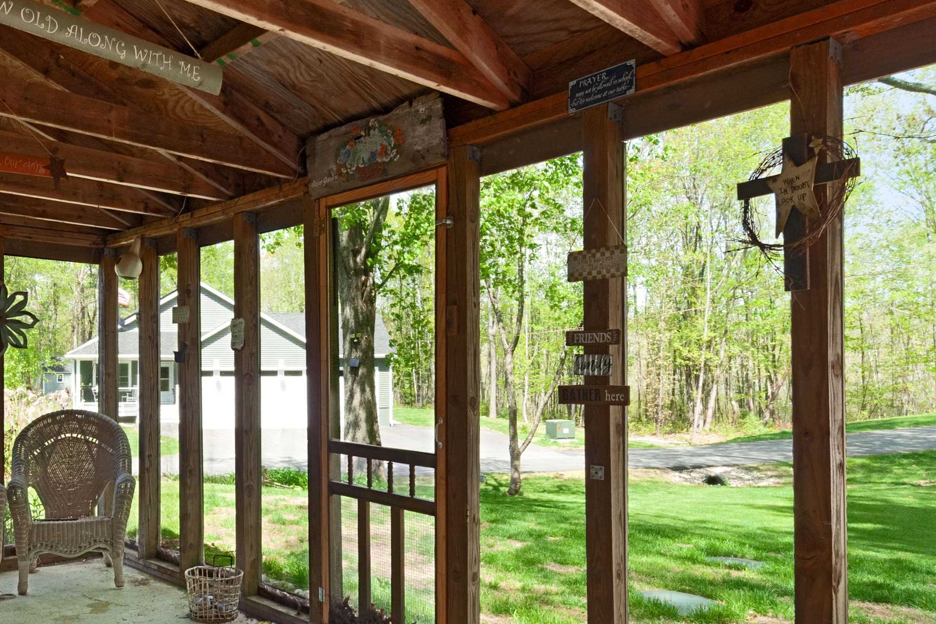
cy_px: 432
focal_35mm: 27
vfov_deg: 46.9
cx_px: 289
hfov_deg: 65.0
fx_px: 702
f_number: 11
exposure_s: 1/10
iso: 200
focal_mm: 12
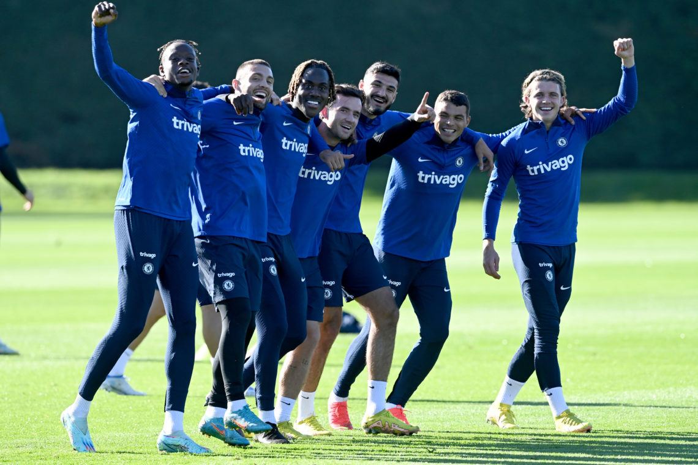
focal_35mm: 400
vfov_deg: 3.4
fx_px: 7755
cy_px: 232
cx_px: 349
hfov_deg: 5.2
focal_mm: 400
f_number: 4.5
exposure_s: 1/1250
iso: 500
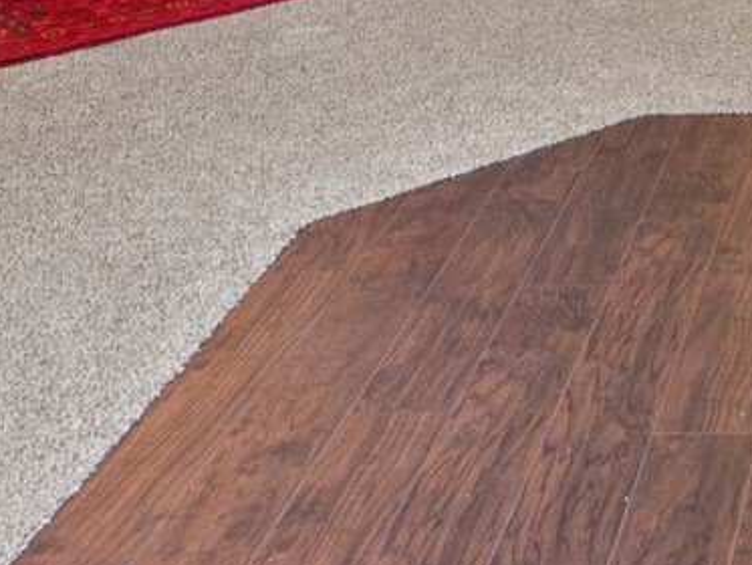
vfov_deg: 14.8
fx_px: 1804
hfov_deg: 21.7
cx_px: 926
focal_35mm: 83
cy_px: -542
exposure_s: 1/1.25
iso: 200
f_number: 8
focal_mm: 19
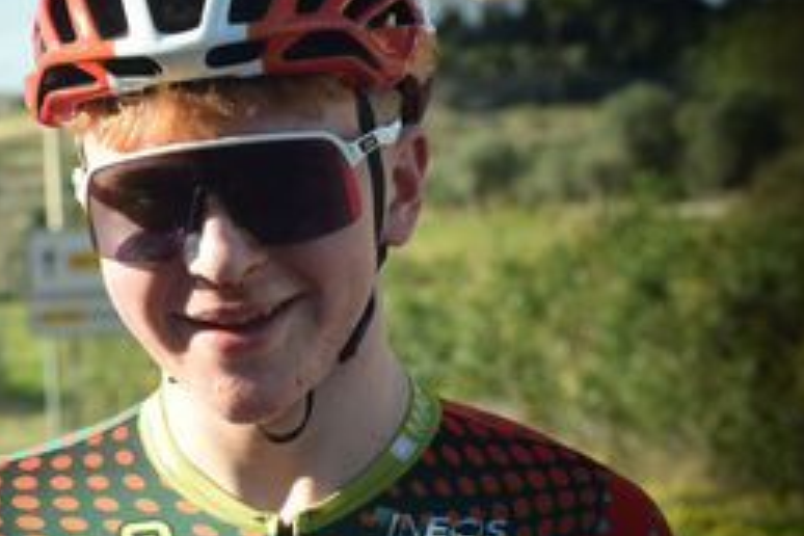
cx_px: 193
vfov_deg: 8.4
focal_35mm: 163
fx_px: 3640
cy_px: 294
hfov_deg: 12.6
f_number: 9
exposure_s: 1/320
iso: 200
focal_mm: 70
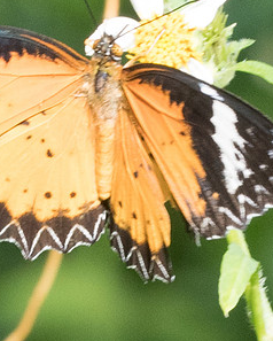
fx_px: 17919
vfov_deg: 1.1
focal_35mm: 1776
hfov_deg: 0.9
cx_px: 67
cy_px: 154
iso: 800
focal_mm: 150
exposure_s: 1/250
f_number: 13
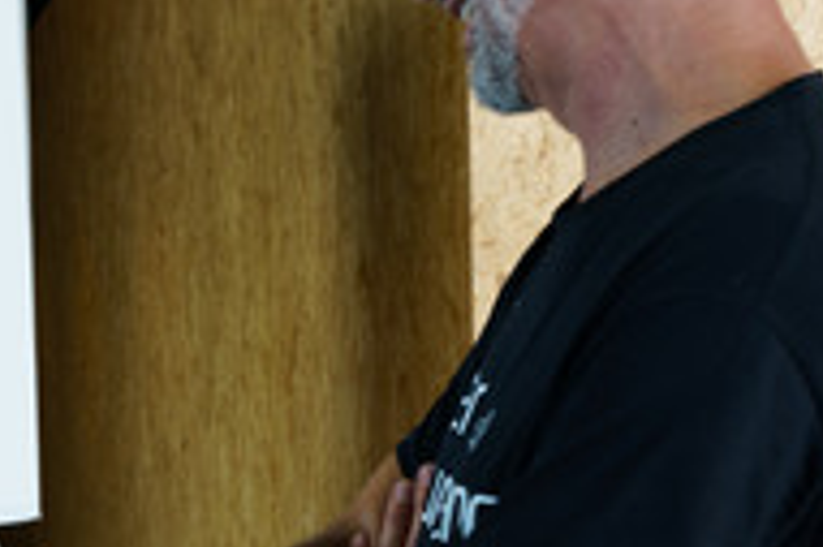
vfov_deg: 12.2
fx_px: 2513
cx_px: -155
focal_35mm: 110
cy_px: 605
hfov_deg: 17.7
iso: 400
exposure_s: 1/40
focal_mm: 32.8
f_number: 8
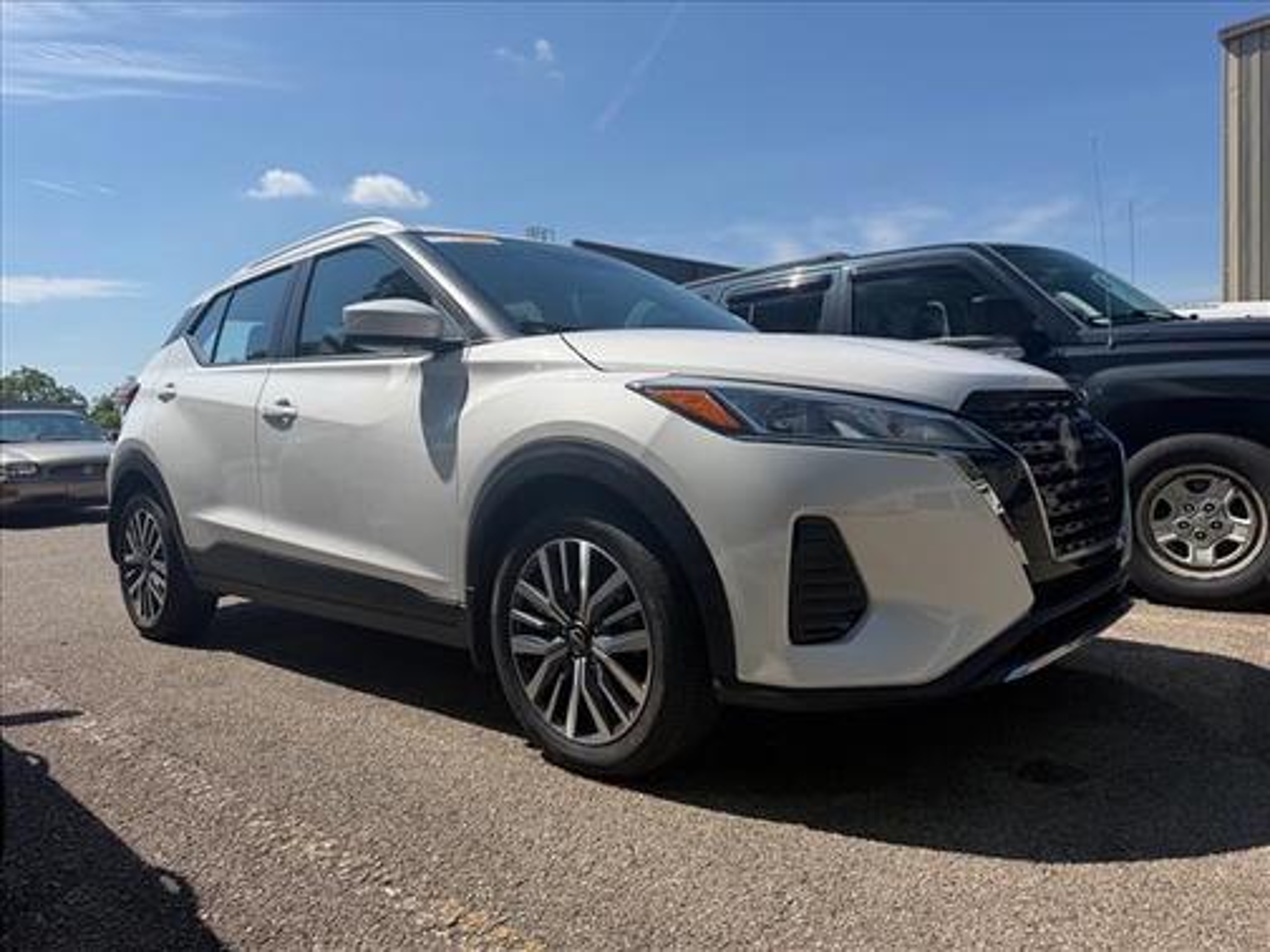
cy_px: 476
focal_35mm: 24
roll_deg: +2.2
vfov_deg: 56.8
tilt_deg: -2.8
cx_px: 635
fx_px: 881
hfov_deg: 71.6
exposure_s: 1/6173
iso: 80
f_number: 1.78
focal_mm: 6.76
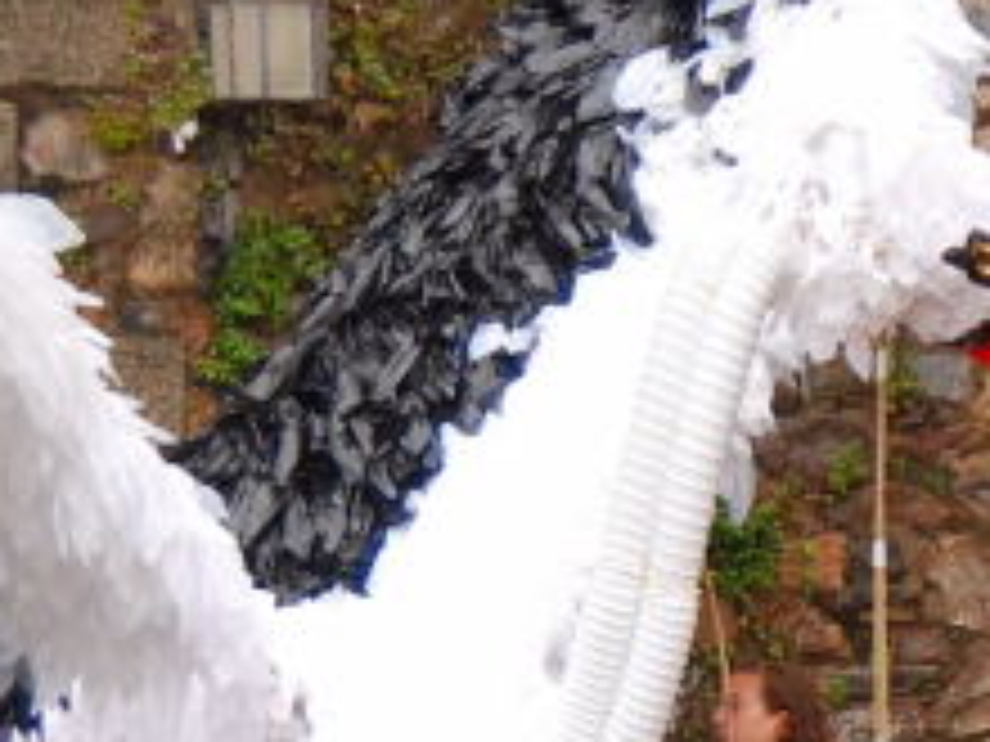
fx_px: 12505
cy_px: 632
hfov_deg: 4.5
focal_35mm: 437
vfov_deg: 3.4
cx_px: 1566
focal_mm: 65
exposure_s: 1/160
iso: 160
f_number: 5.3
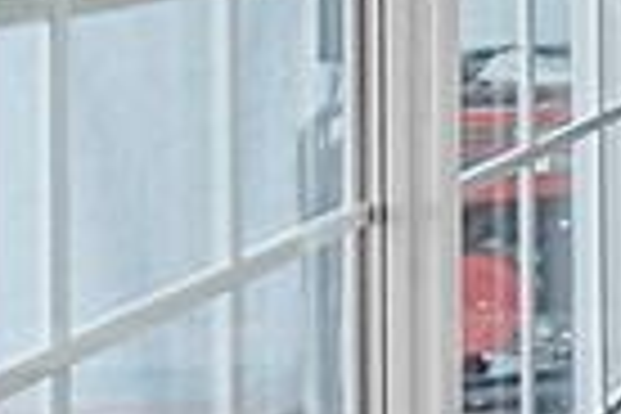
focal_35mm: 119
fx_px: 2053
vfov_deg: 11.2
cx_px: 2097
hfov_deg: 9.9
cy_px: -151
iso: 1600
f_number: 7.1
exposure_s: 1/10
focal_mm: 16
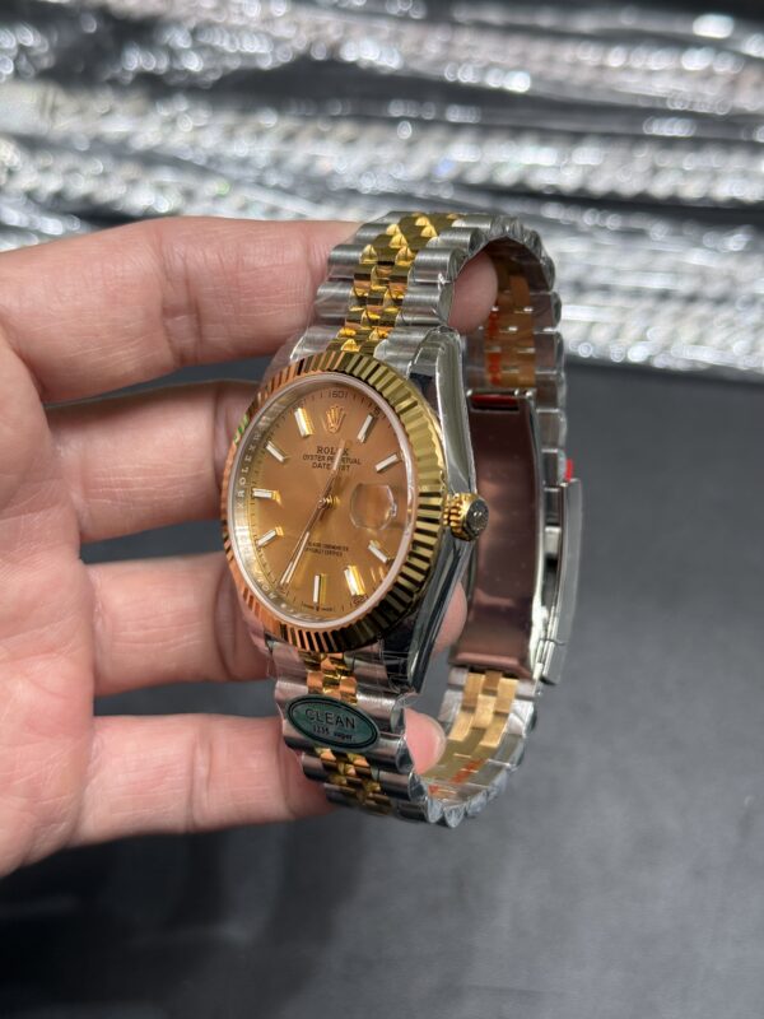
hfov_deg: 30.3
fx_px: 1413
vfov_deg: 39.7
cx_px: 382
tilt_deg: -64.0
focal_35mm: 48
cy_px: 510
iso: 64
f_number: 1.78
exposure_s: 1/100
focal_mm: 6.76
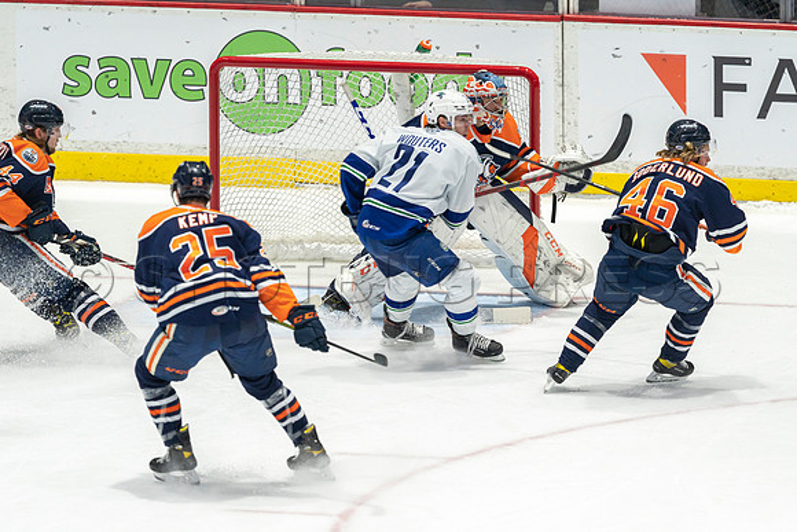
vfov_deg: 2.3
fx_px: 13286
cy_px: 266
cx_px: 398
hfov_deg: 3.4
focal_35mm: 600
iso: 1600
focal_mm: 600
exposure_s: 1/640
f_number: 4.5
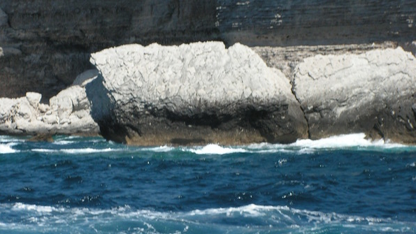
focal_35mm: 145
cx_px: 209
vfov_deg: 8.4
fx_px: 1600
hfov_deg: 14.8
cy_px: 178
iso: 50
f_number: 4.8
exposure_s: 1/400
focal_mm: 16.5
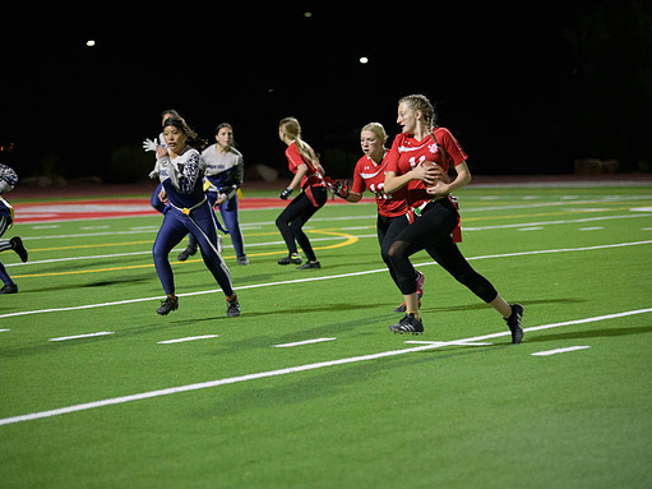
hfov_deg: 13.9
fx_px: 2674
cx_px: 318
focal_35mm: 142
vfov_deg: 10.4
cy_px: 244
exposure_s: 1/640
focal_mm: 130
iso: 3200
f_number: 2.8
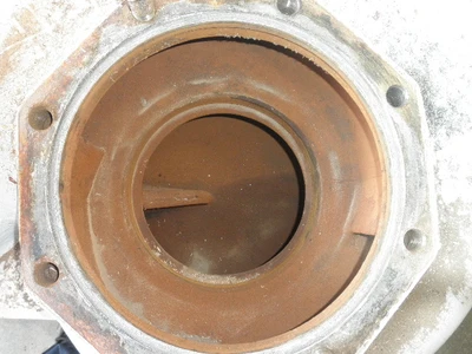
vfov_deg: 49.7
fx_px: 382
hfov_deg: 63.4
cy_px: 177
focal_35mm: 28
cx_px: 236
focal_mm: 5
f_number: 3
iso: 200
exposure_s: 1/30
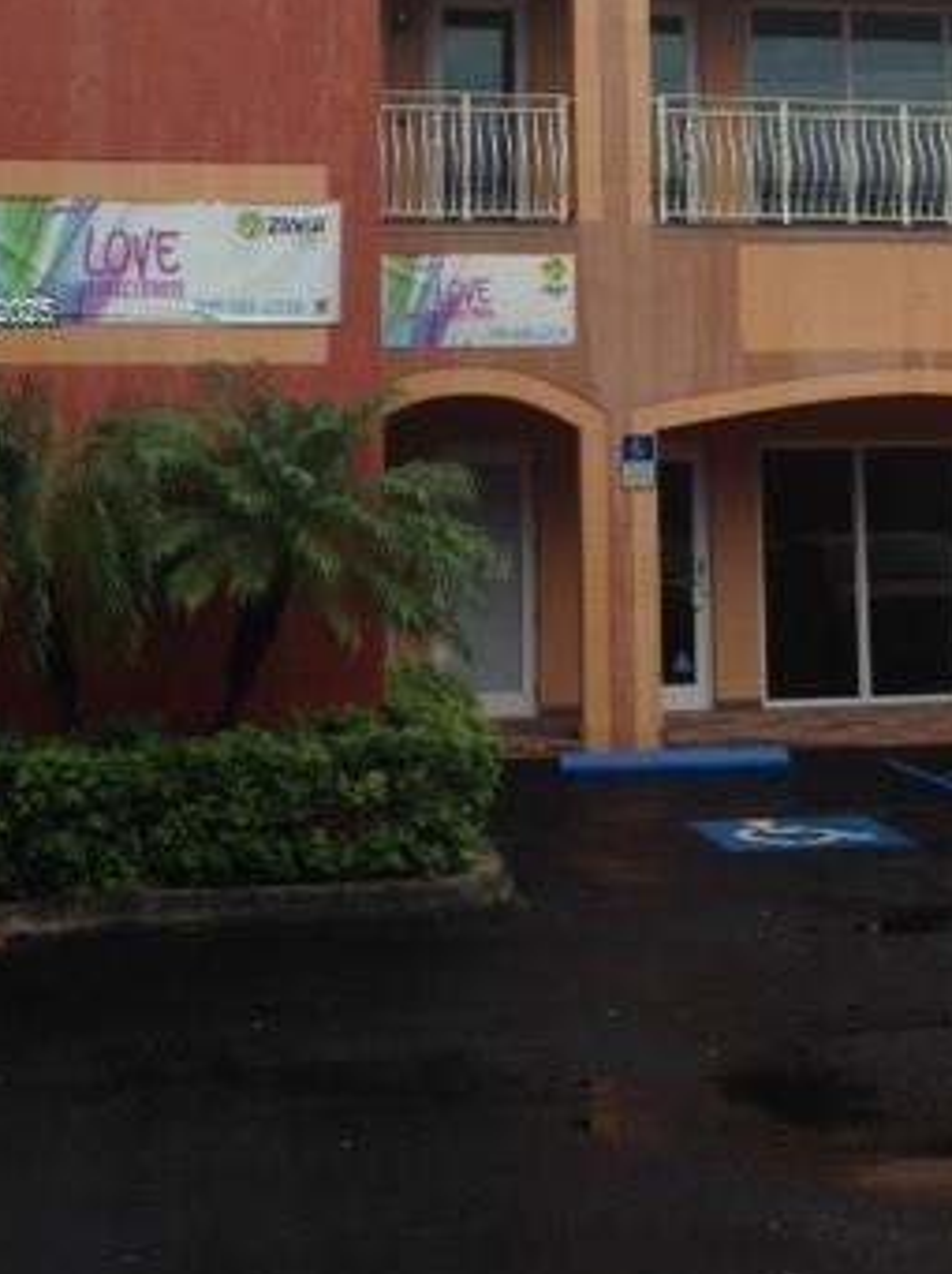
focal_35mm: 62
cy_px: 314
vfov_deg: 30.7
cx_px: 579
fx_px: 2278
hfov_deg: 23.6
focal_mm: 4.12
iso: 50
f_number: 2.4
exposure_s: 1/393
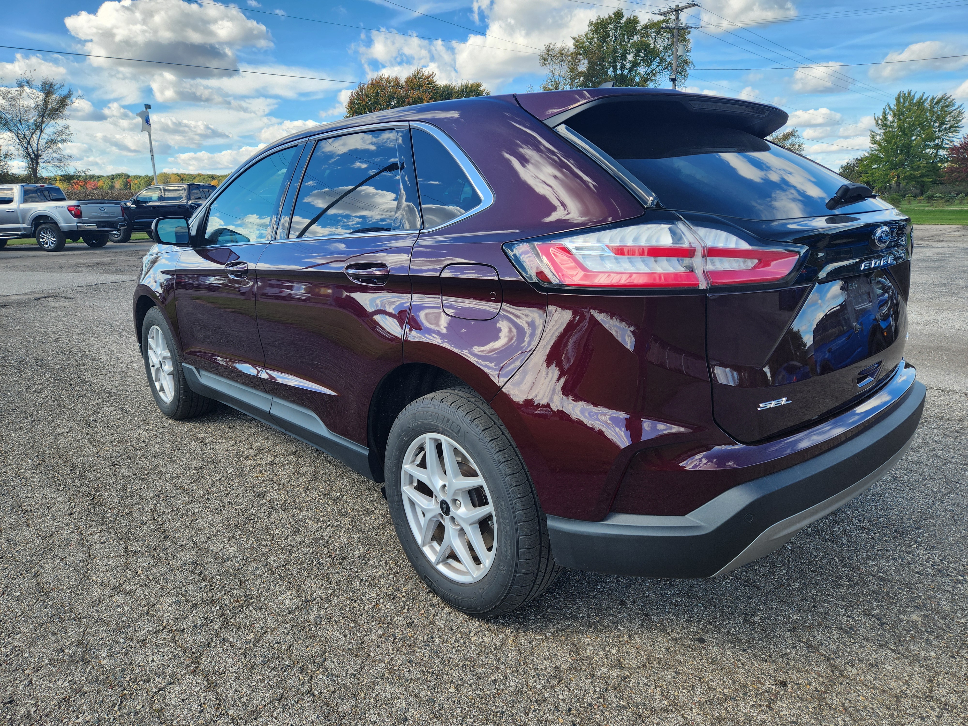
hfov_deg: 73.9
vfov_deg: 58.9
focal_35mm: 23
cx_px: 484
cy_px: 363
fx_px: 643
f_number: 1.8
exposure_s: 1/711
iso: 20
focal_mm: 5.4
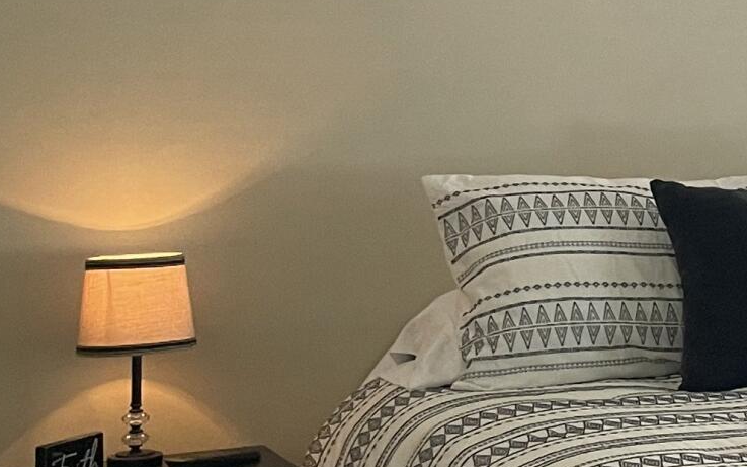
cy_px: 24
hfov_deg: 16.8
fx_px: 2280
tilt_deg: +0.0
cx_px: 1139
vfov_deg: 11.6
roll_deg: +1.4
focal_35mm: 112
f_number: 1.6
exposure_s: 1/60
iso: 100
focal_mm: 4.2
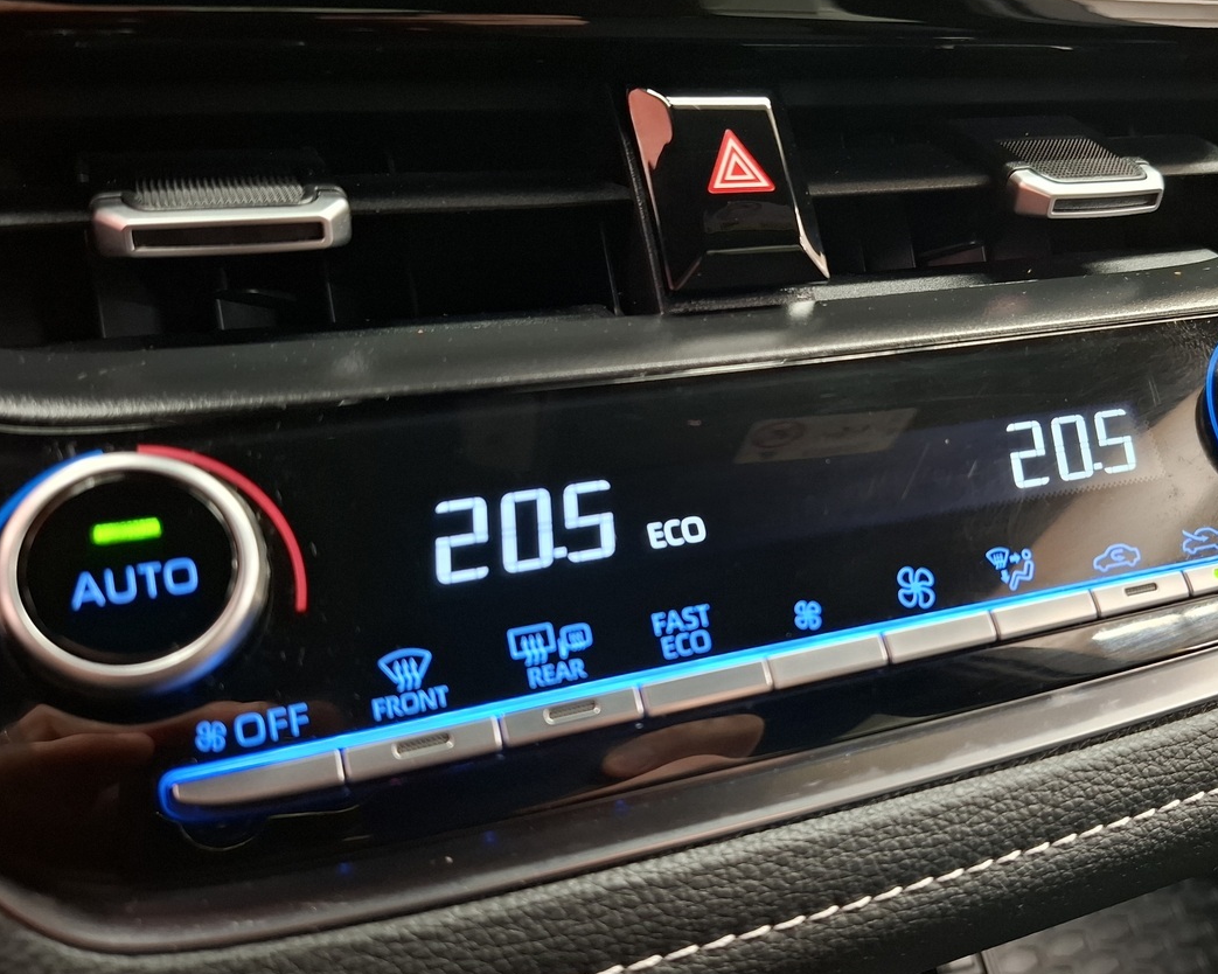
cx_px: 709
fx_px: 1117
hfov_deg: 56.9
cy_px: 489
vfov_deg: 47.1
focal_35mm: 31
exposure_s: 1/24
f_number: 1.8
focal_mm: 5.54
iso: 500
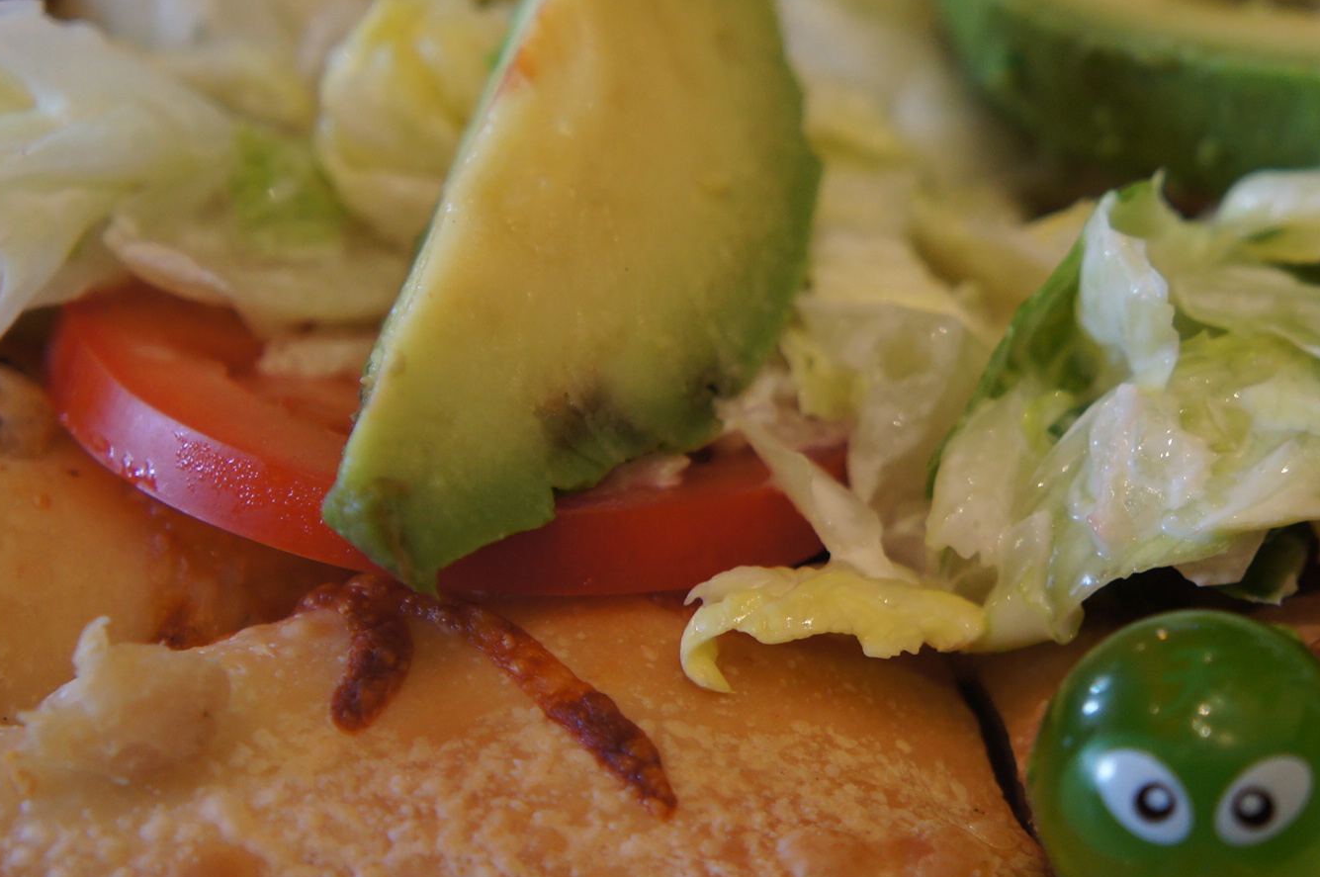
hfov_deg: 23.7
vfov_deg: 16.1
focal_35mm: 85
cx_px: 997
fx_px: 3108
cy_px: 464
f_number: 4.5
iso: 640
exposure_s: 1/60
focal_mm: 33
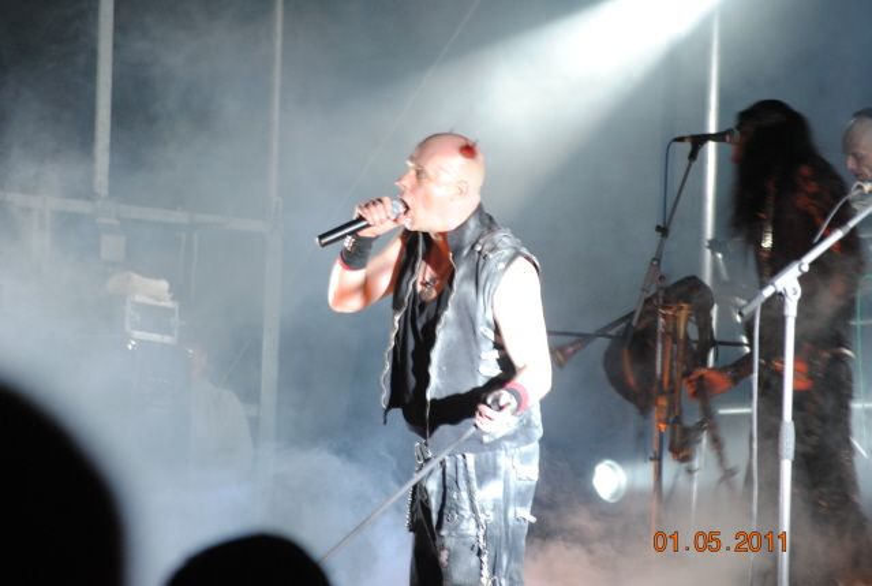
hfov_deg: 10.9
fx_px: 4551
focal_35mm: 188
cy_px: 293
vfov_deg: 7.4
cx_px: 436
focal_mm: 125
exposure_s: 1/25
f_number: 4.8
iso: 400
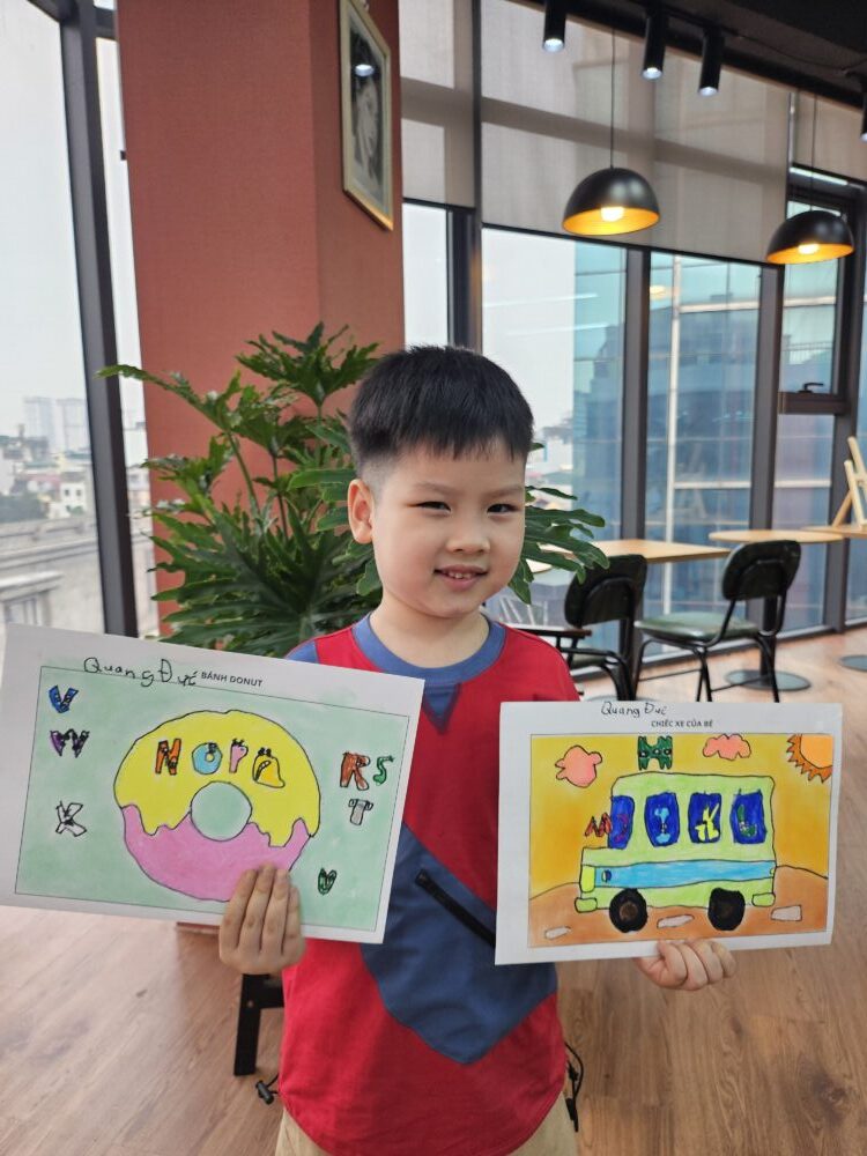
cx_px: 434
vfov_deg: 71.6
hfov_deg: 56.8
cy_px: 578
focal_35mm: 24
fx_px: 801
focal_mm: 5
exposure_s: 1/180
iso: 125
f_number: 1.8
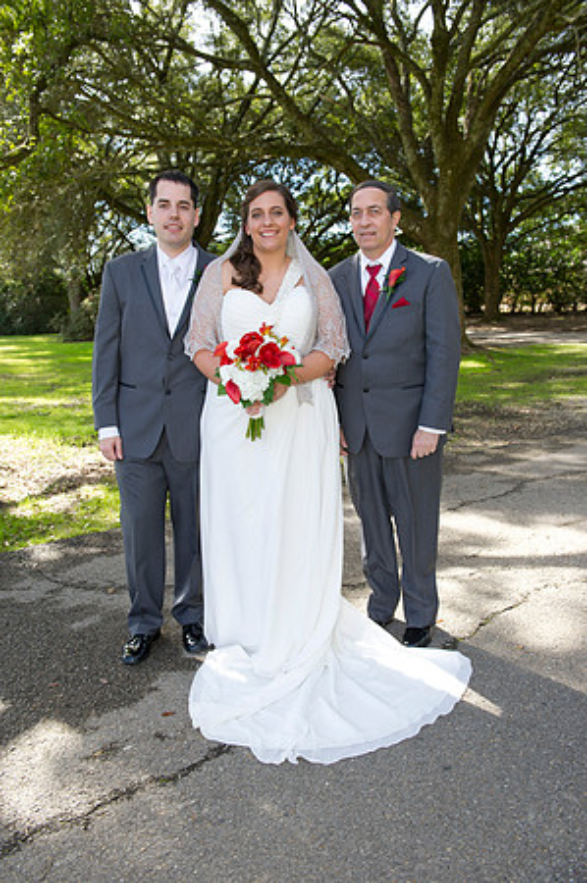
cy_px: 442
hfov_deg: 41.0
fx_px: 784
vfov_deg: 58.8
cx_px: 294
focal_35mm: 32
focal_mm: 32
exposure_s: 1/200
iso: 320
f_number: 5.6
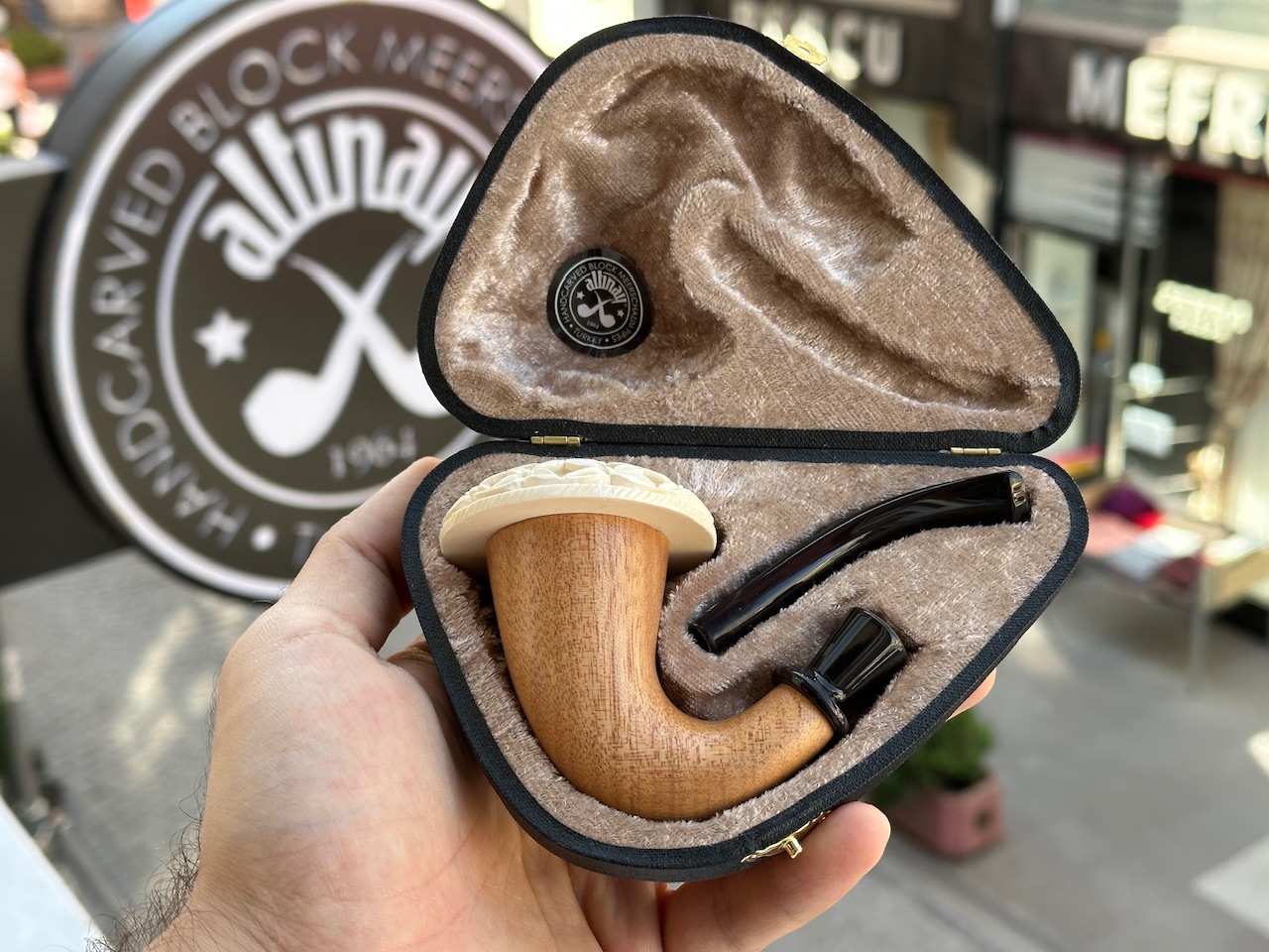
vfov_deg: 30.3
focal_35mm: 48
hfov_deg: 39.7
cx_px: 634
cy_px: 476
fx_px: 1760
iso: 64
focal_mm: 6.86
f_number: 1.78
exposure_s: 1/354
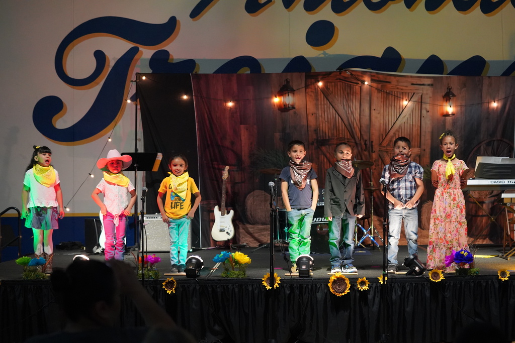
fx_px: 1001
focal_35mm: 70
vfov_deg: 19.5
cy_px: 172
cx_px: 258
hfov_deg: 28.8
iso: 6400
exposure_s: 1/160
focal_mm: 70
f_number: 4
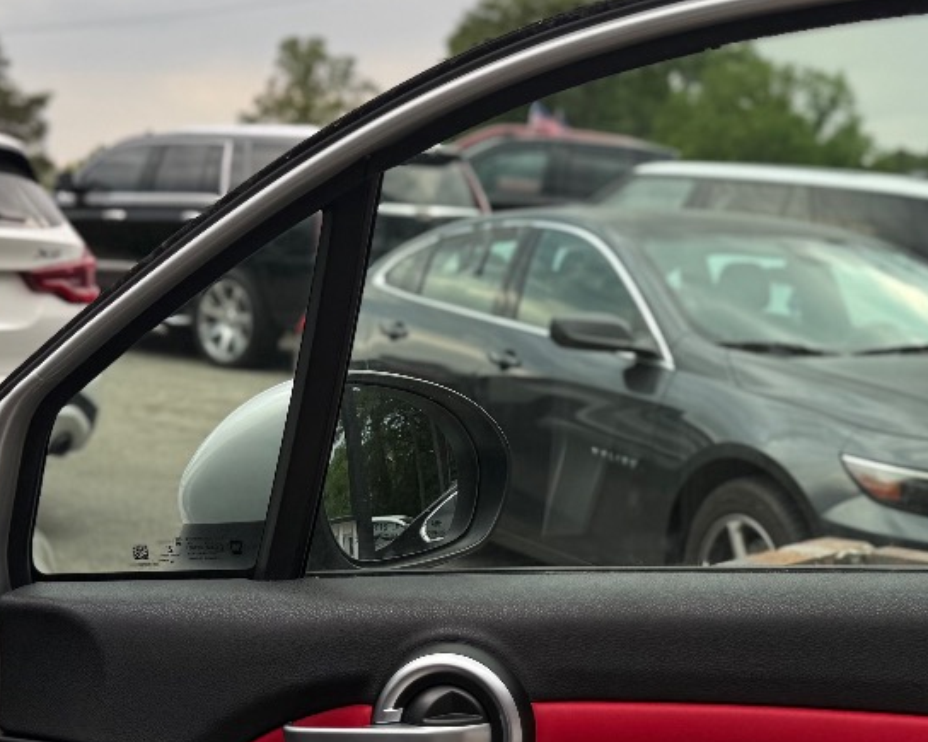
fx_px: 1703
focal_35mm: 62
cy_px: 358
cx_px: 633
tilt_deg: -1.9
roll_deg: -2.2
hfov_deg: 30.2
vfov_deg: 24.6
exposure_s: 1/281
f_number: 1.78
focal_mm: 6.76
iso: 64
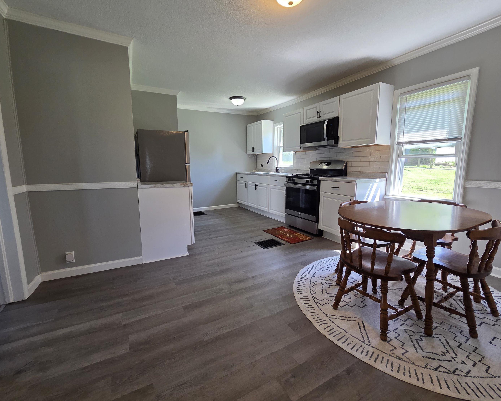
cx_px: 248
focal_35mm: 14
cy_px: 195
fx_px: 208
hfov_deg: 100.7
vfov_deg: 88.0
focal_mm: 2.2
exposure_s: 1/120
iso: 160
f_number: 2.2
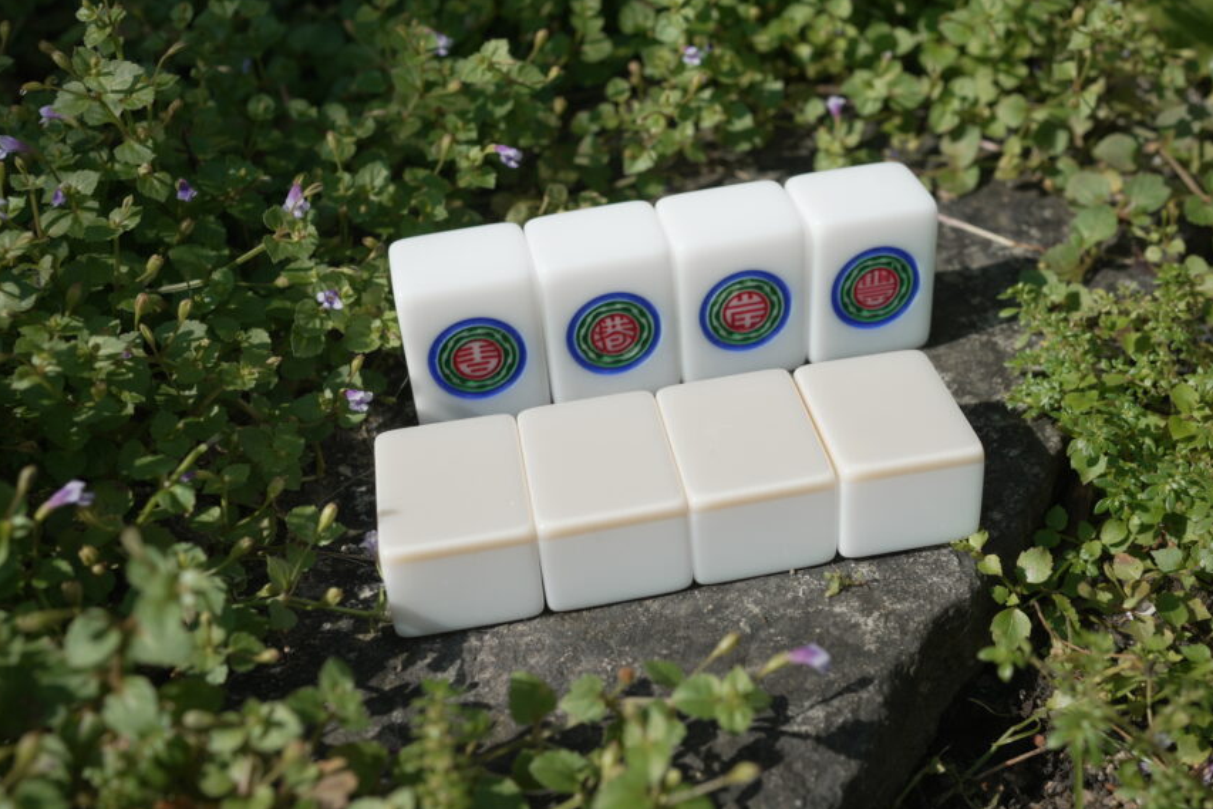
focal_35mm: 42
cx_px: 675
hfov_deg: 46.3
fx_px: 1415
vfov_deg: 31.9
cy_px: 369
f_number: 8
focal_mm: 35
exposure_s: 1/400
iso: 125
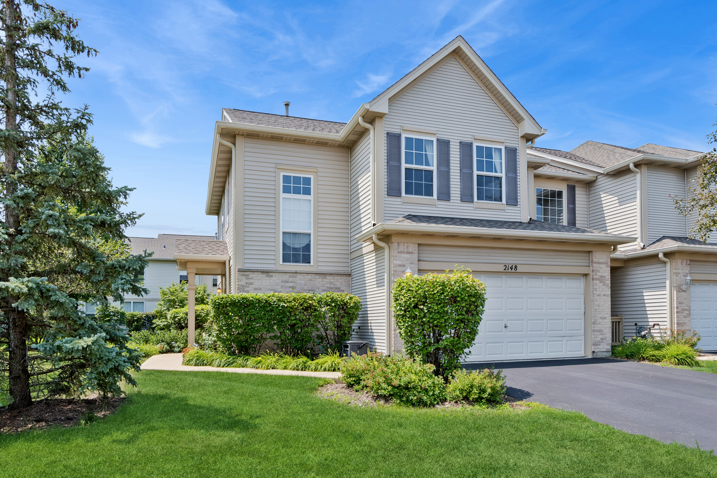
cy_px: 239
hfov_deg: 77.3
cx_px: 358
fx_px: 448
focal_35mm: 22
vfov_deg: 56.1
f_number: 8
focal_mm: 15
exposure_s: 1/320
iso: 250
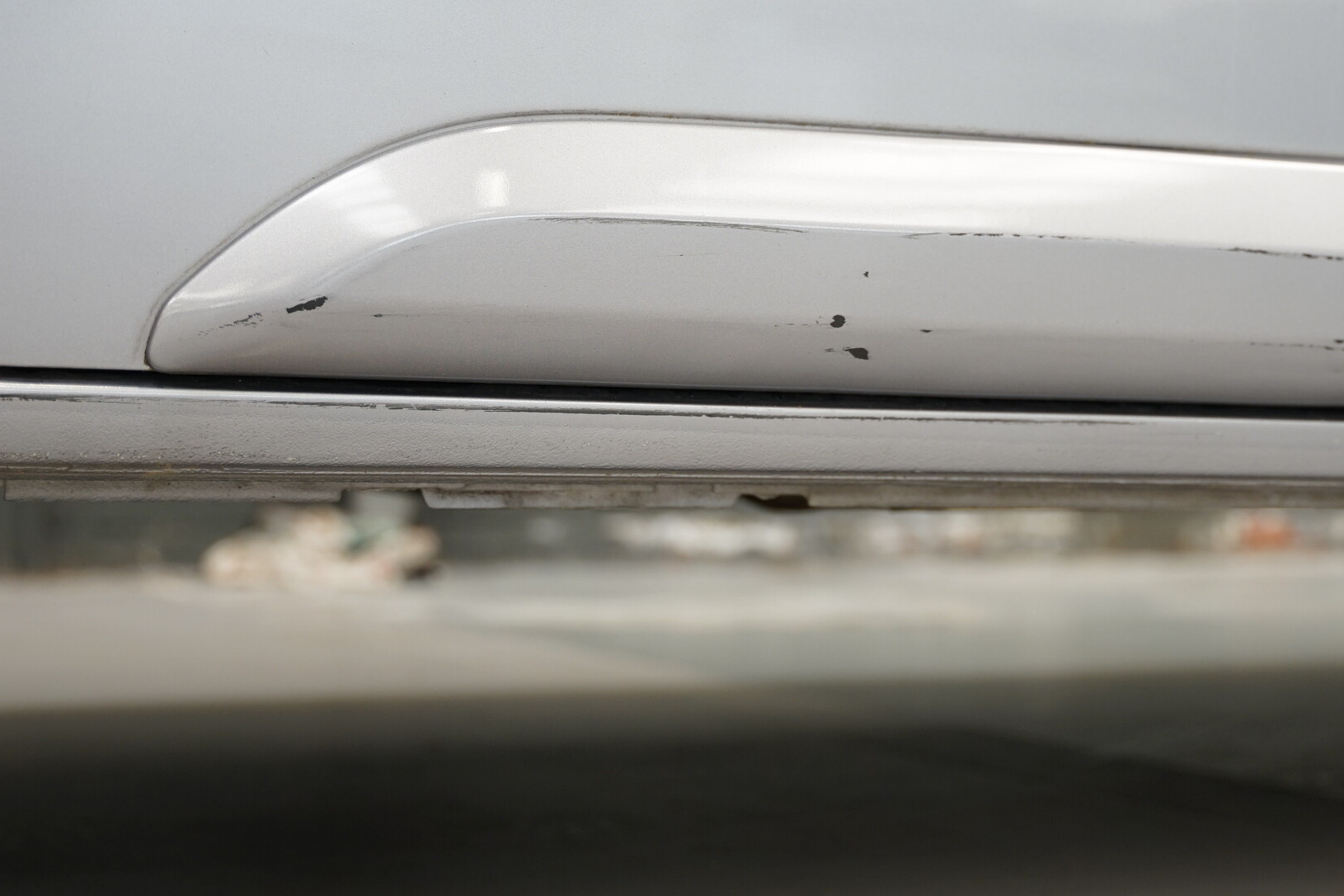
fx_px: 3044
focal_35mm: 82
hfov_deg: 24.7
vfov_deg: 16.6
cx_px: 928
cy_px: 175
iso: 250
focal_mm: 44.3
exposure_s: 1/60
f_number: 2.8
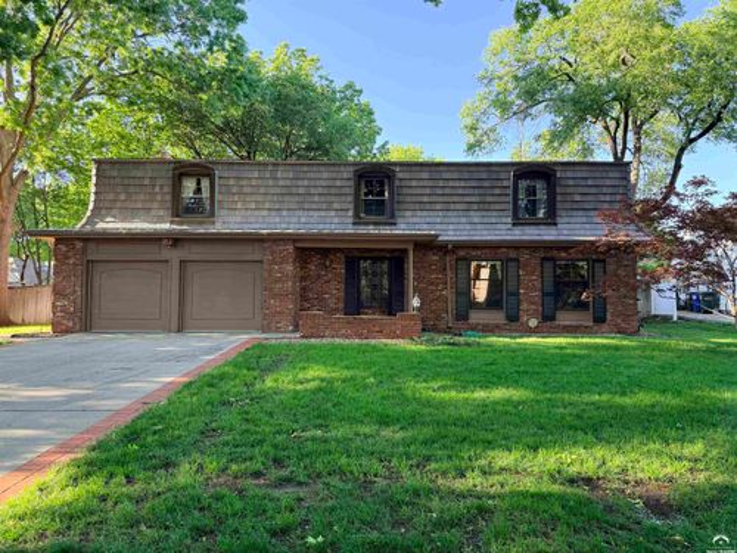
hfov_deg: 71.6
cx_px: 368
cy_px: 276
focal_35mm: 24
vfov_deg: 56.8
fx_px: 511
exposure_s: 1/238
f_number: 1.78
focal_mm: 6.76
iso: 125
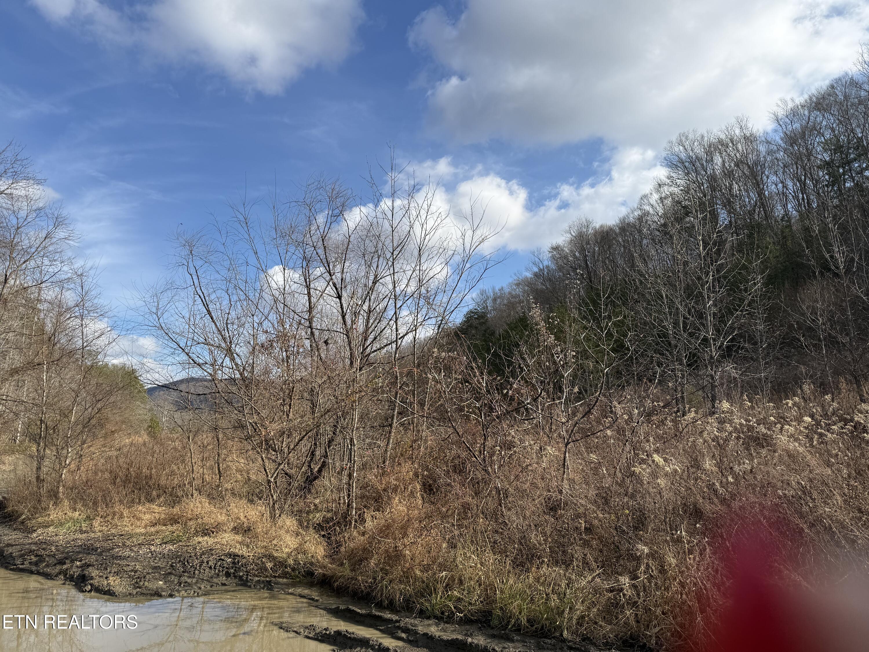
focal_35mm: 24
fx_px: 602
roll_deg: +0.0
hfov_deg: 71.6
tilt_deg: +10.0
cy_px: 326
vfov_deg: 56.8
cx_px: 434
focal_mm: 6.76
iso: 80
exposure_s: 1/4405
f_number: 1.78
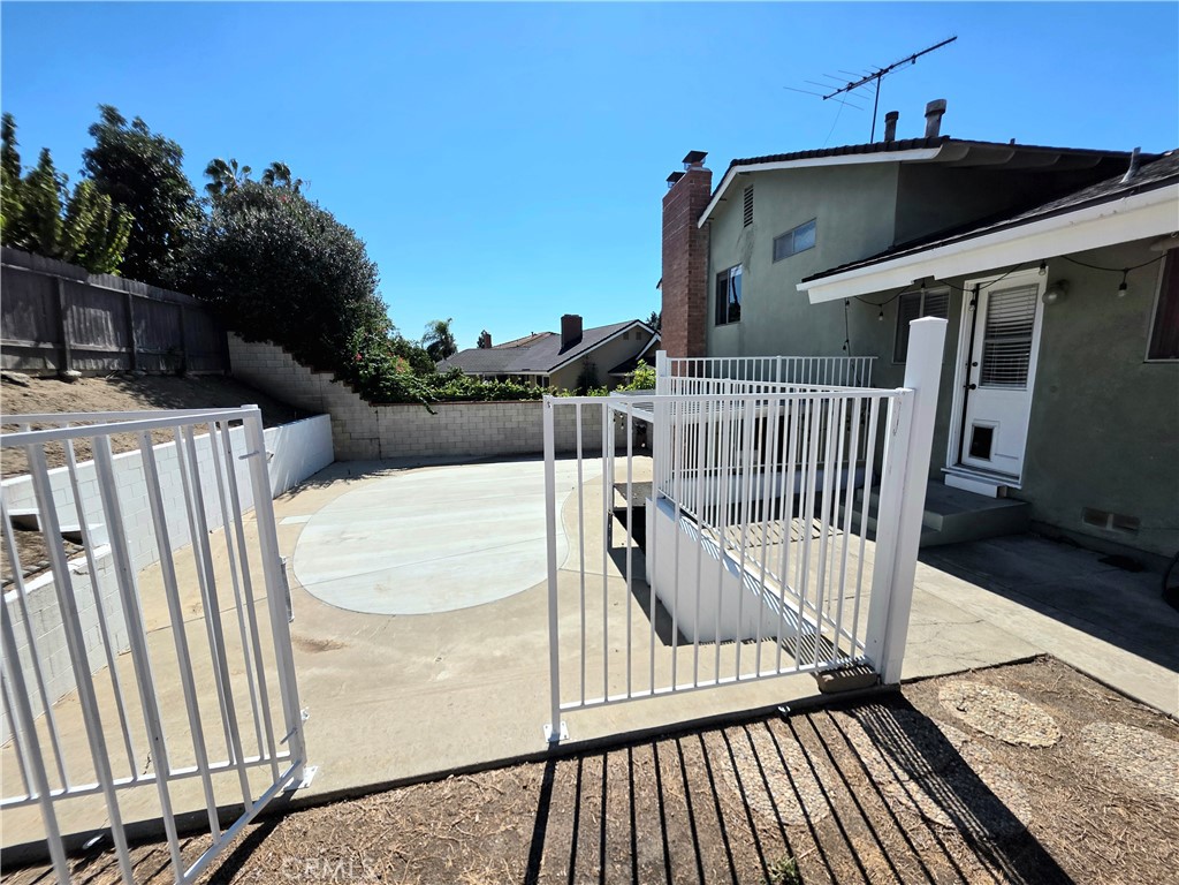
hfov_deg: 106.2
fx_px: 443
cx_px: 590
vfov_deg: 89.9
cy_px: 442
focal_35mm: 13
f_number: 1.9
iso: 40
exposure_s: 1/3333
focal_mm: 2.2
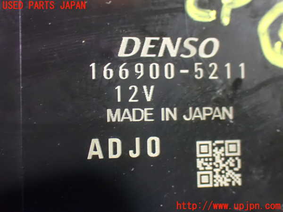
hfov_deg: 38.2
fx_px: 409
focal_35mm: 50
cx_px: 142
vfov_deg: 29.1
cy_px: 106
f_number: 3.2
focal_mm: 9.01
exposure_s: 1/8
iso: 1600
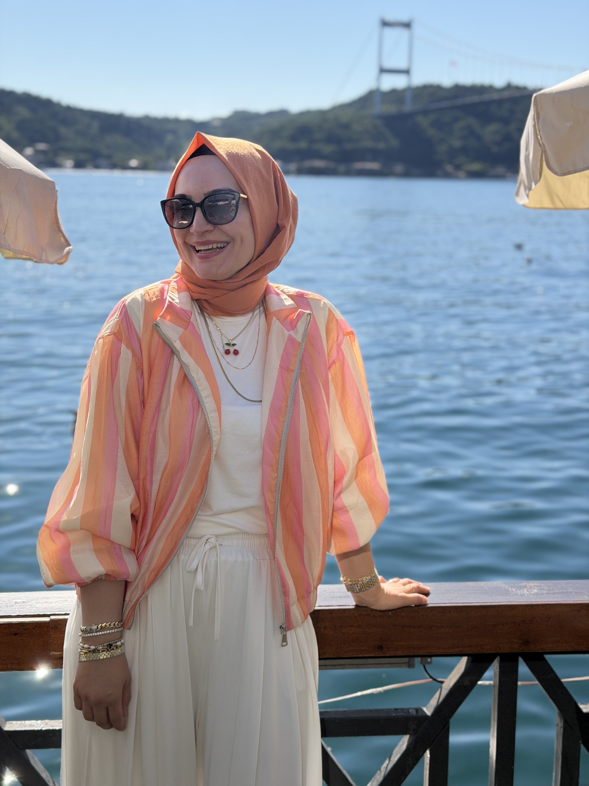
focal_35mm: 48
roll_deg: -0.9
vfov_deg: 39.7
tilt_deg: -11.7
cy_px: 393
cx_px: 294
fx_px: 1089
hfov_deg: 30.3
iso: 100
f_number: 1.78
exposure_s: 1/4587
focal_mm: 6.76
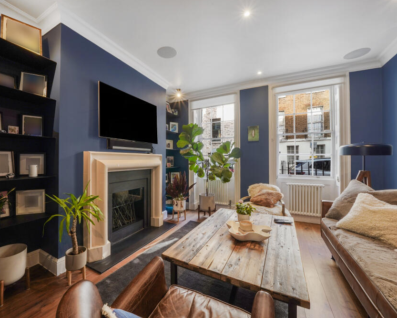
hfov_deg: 96.4
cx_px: 176
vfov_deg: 84.0
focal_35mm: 15
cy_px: 160
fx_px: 176
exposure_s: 1/3
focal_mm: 13
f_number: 14
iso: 500
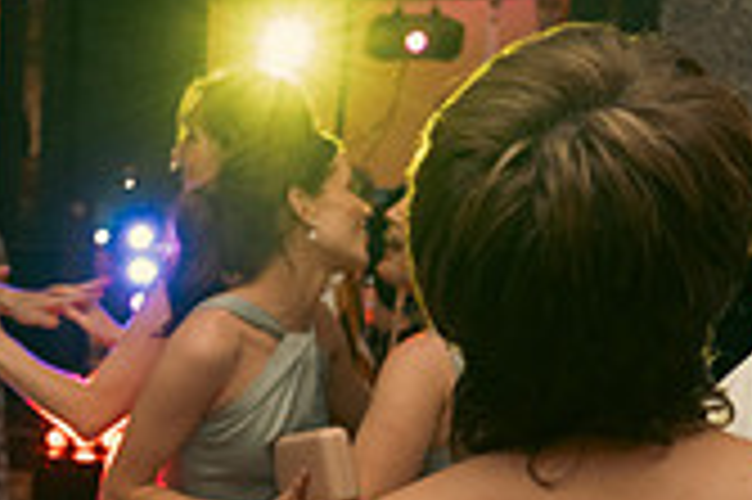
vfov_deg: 13.0
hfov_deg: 18.1
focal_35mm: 101
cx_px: -360
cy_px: 669
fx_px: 2108
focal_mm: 29
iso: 2500
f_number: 3.5
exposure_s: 1/200
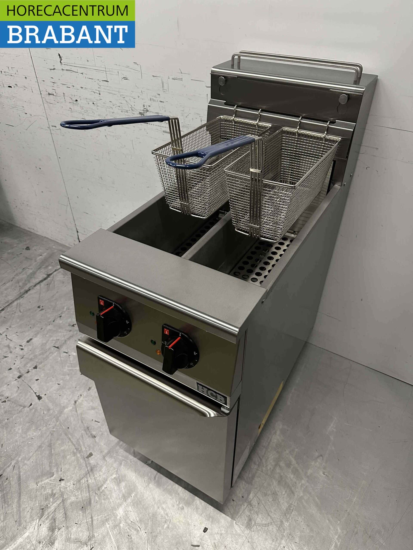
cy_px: 275
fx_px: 382
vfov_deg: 71.6
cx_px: 206
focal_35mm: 24
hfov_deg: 56.8
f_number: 1.78
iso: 250
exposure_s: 1/50
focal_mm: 6.86
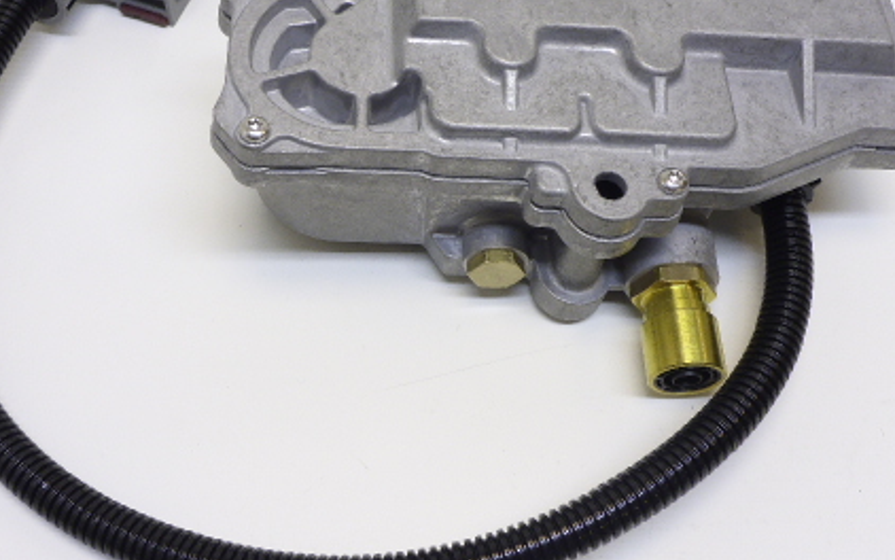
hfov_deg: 44.3
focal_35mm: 45
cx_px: 416
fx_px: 1098
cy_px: 189
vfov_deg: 28.4
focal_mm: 4.9
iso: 125
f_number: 3.3
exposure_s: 1/60
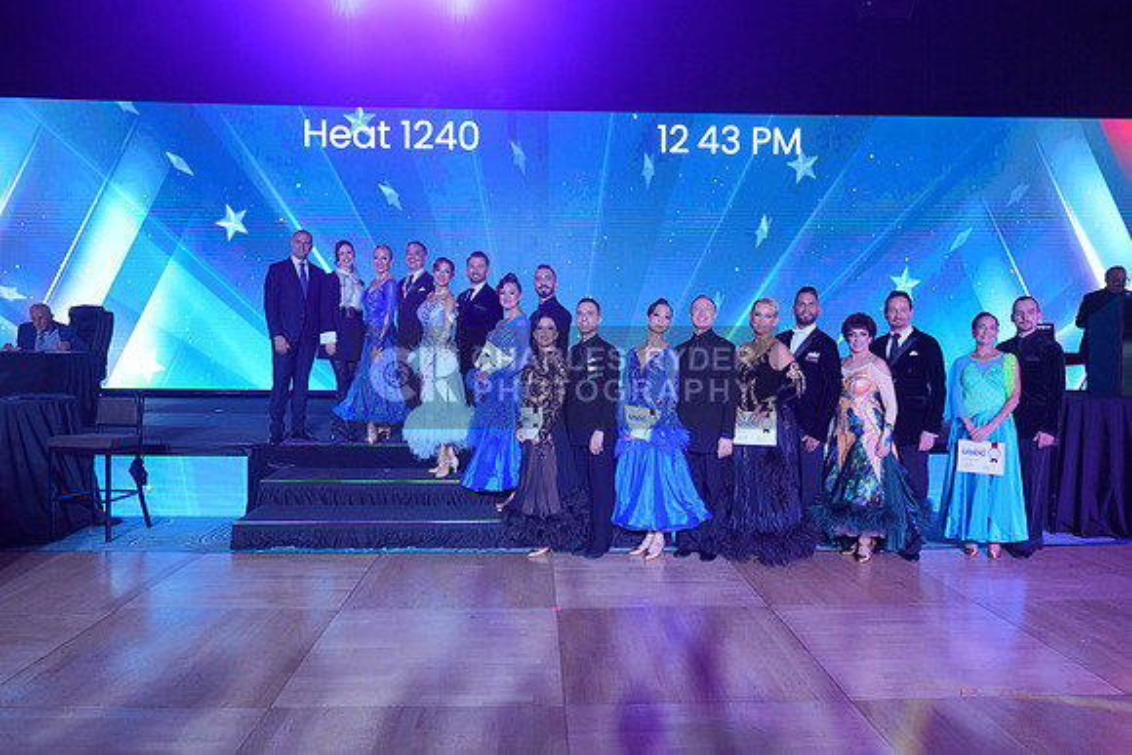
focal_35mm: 26
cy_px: 378
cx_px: 566
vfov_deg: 49.6
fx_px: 818
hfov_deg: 69.4
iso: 2000
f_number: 7.1
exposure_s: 1/200
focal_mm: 26
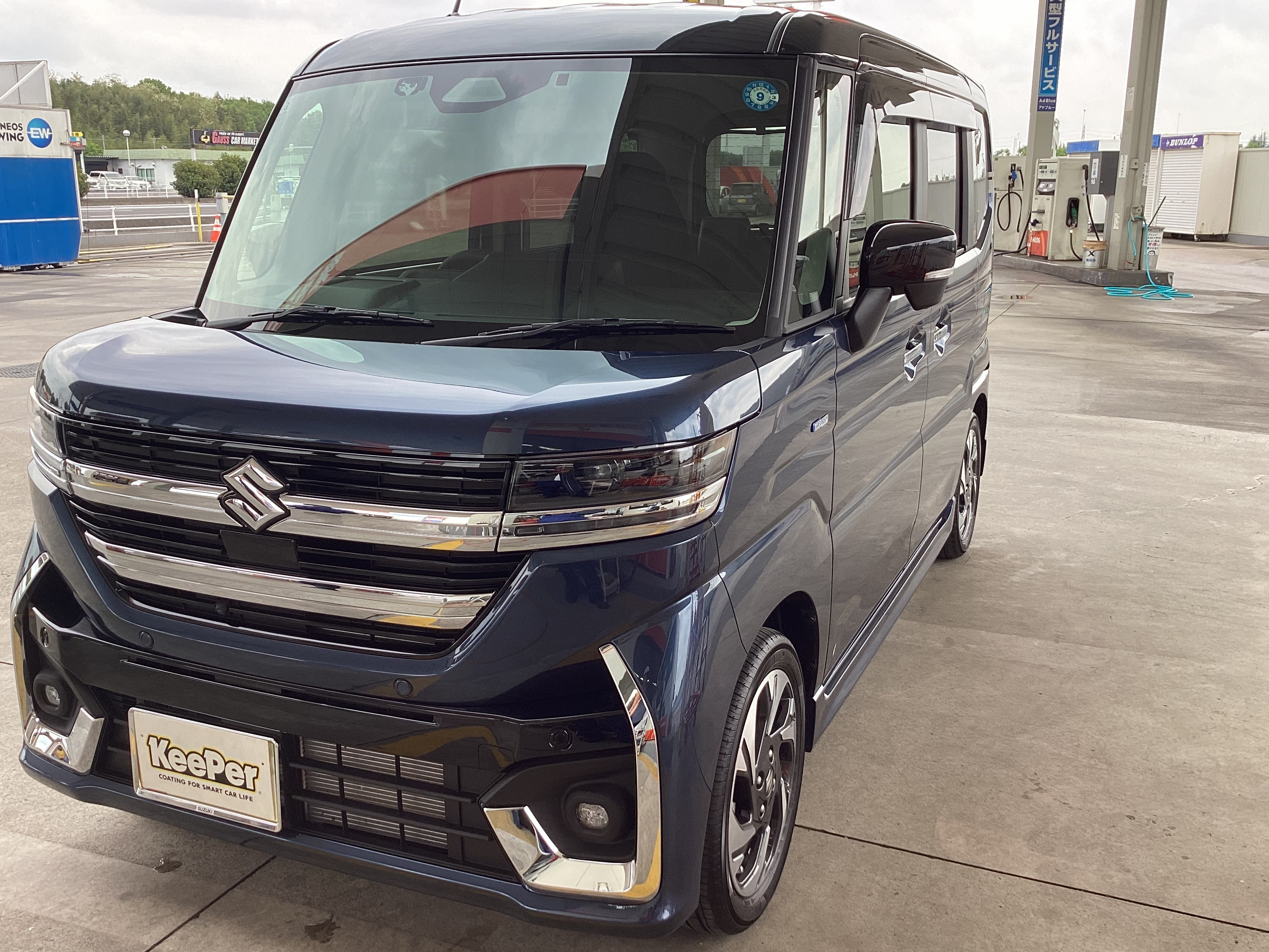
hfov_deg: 56.8
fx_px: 1173
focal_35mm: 32
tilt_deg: -16.5
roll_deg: +0.0
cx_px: 633
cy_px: 488
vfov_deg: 44.2
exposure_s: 1/144
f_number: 2.4
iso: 25
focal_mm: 3.3
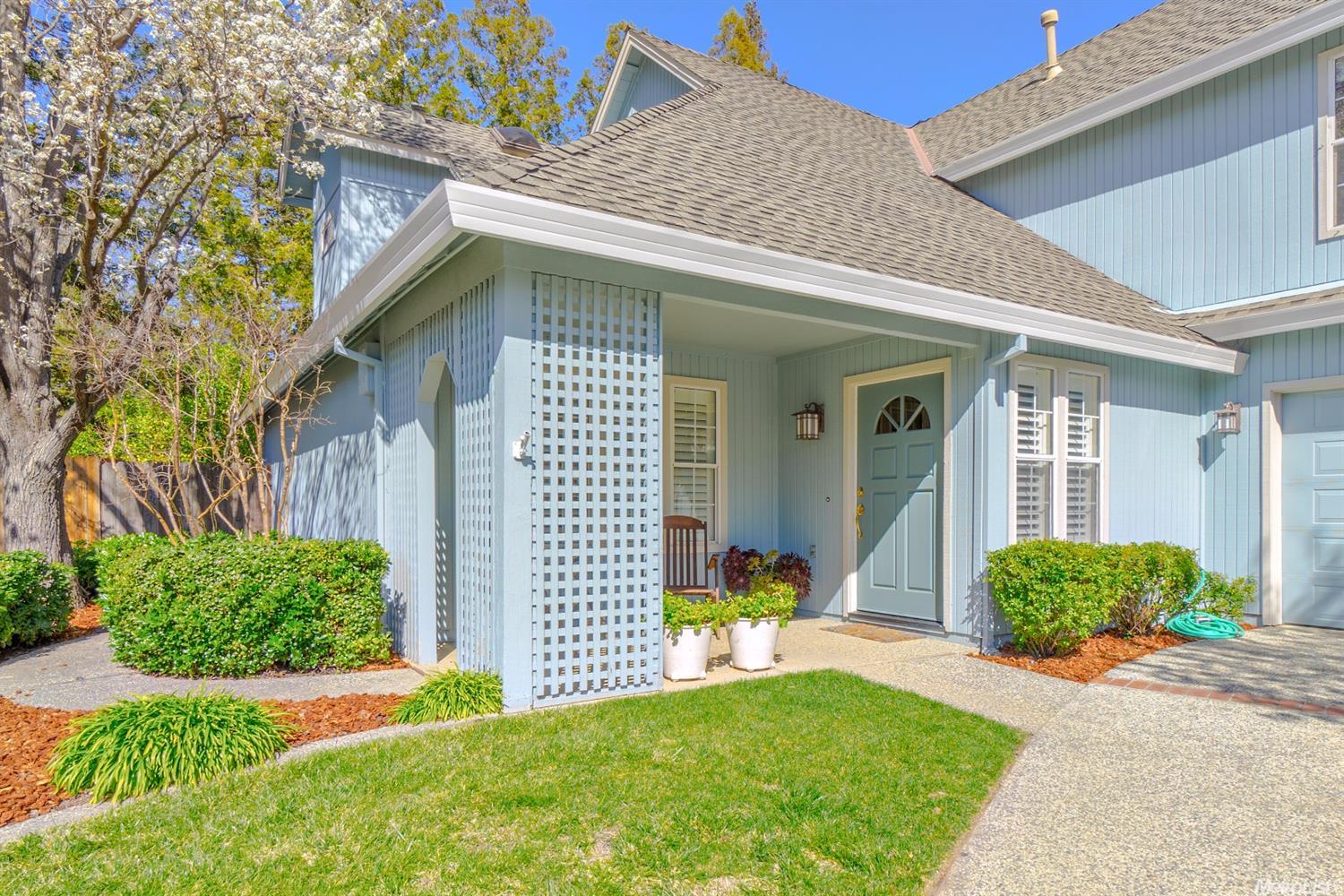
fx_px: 709
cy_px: 448
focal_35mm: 19
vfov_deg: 64.6
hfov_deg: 86.9
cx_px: 672
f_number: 8
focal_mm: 13
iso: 100
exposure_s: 1/125
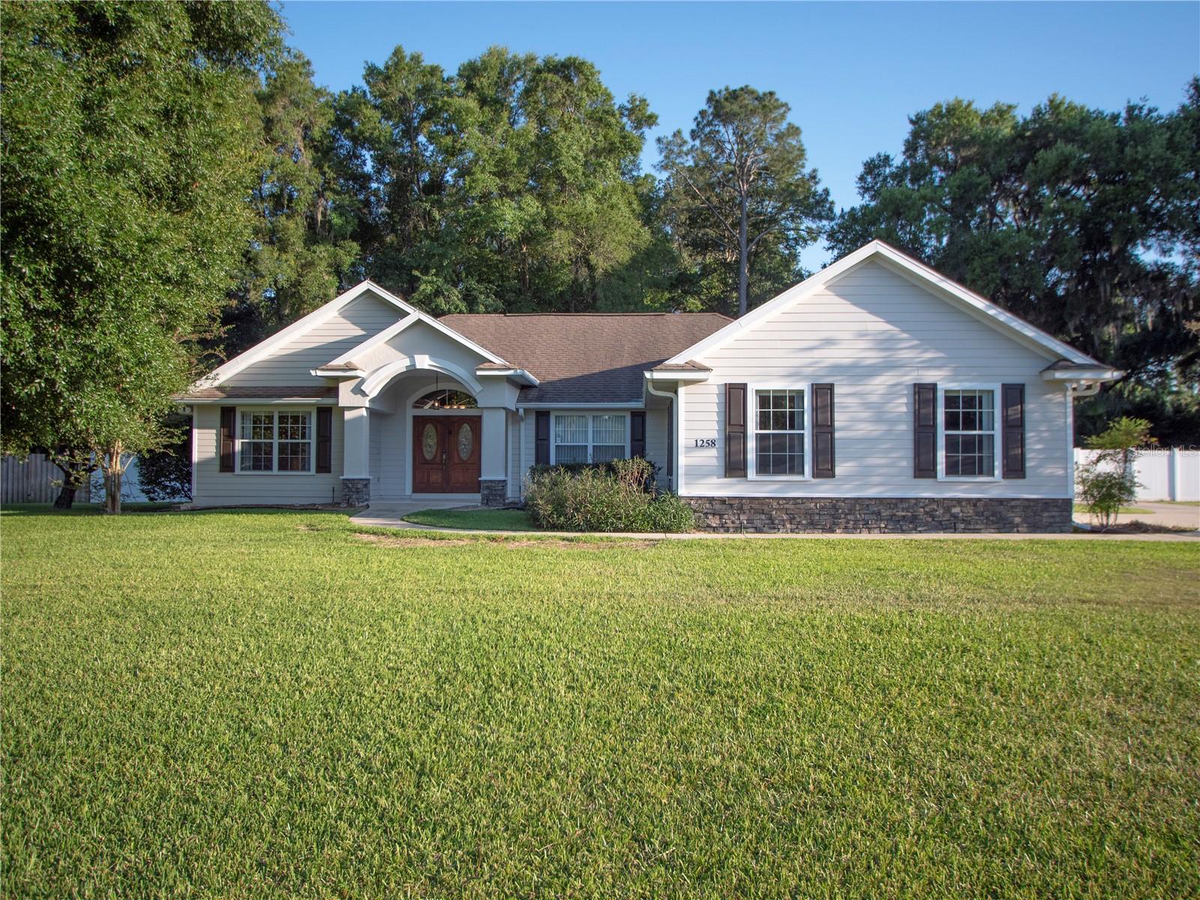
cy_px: 450
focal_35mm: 24
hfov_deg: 71.6
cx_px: 600
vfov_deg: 56.8
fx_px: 832
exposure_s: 1/1250
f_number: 2.8
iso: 200
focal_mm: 12
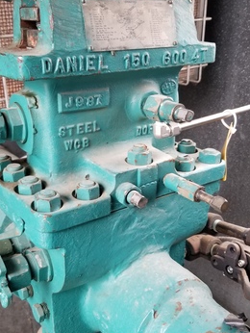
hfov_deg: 35.9
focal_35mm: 40
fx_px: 385
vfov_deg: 46.8
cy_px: 168
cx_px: 100
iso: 160
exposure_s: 1/50
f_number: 1.7
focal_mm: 4.25
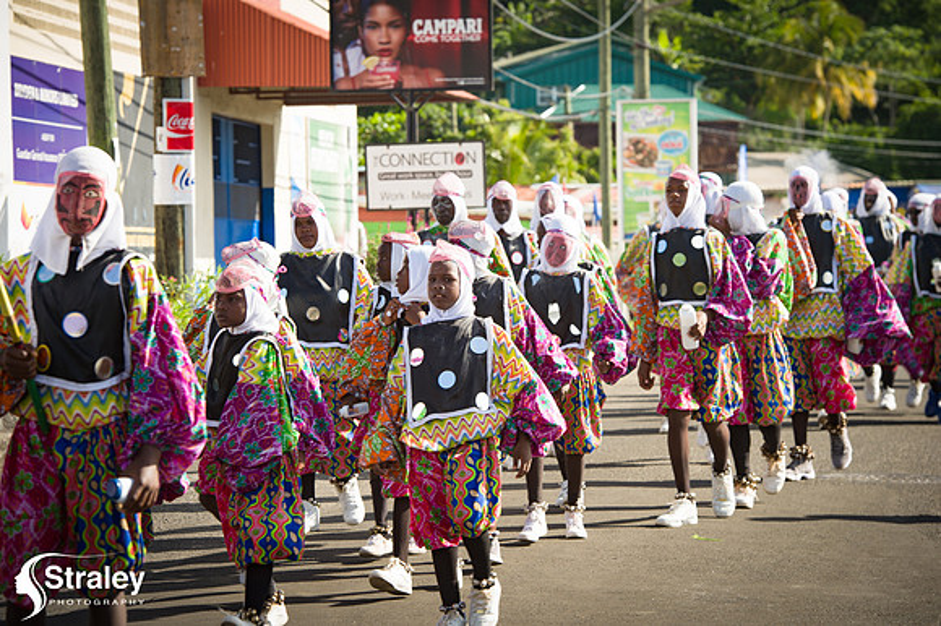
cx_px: 470
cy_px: 313
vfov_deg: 10.5
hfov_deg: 15.8
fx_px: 3396
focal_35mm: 130
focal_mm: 130
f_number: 8
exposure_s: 1/200
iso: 100
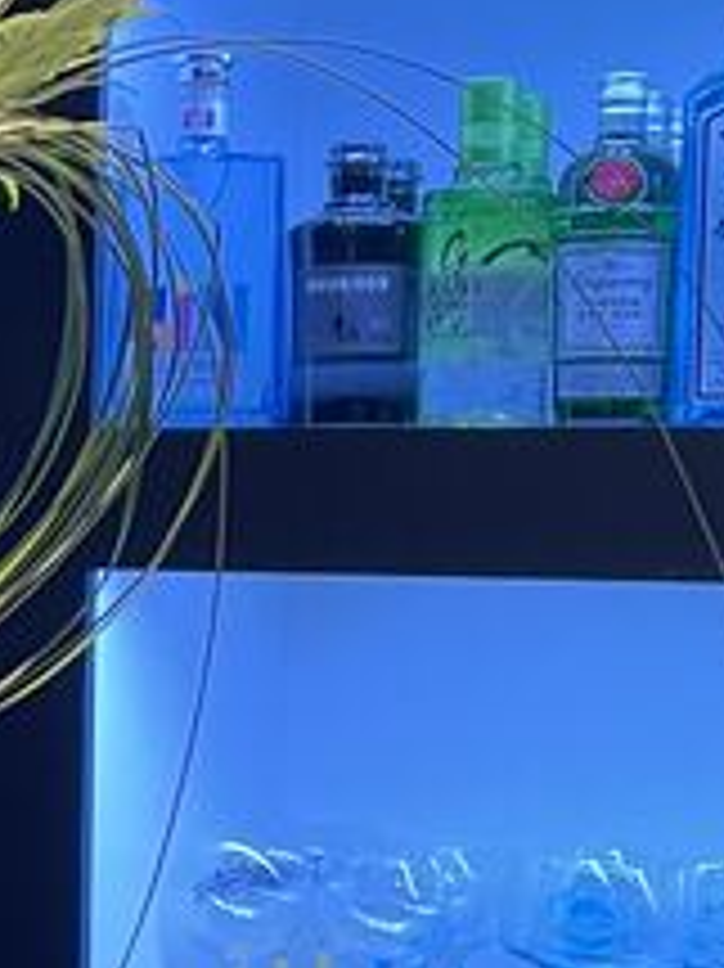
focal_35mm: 121
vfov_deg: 16.2
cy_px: 684
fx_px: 3378
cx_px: -508
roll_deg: -0.4
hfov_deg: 11.5
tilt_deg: +0.3
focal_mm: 4.2
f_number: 1.6
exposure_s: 1/50
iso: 125
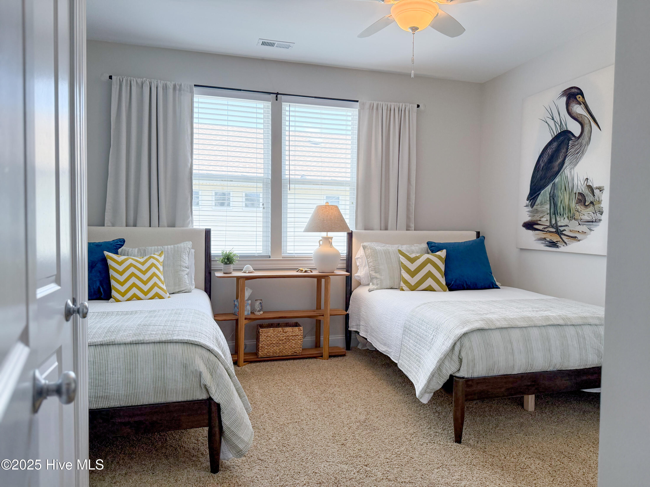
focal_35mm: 24
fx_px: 451
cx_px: 325
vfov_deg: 56.8
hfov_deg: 71.6
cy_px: 244
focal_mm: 6.76
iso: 160
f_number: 1.8
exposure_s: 1/240
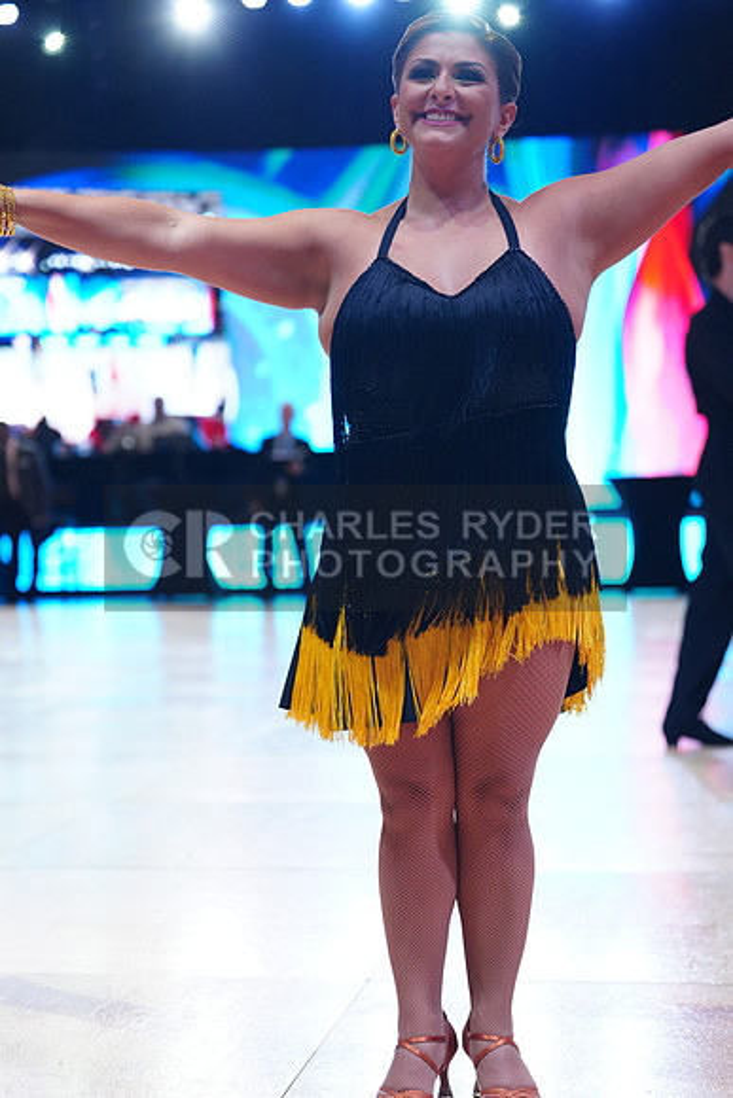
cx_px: 366
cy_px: 549
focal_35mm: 70
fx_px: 2136
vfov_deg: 28.8
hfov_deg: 19.5
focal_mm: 70
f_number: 2.8
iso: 2000
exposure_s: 1/500
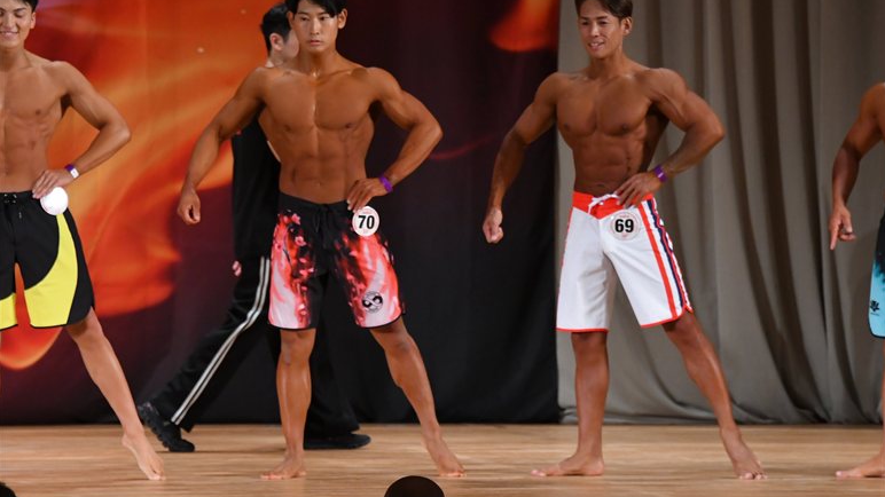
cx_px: 443
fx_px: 6288
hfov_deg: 8.1
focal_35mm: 268
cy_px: 235
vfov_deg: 4.5
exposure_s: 1/400
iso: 3200
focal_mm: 170
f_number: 5.6
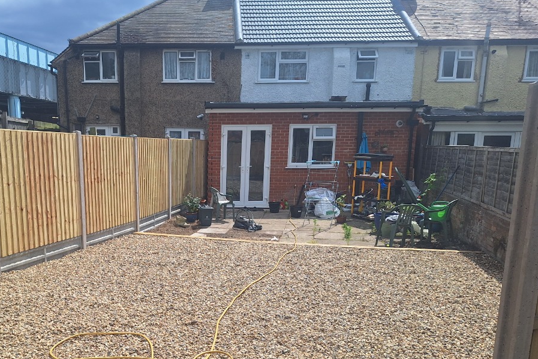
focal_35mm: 32
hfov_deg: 57.7
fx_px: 478
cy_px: 259
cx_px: 191
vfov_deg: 40.2
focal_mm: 5.54
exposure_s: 1/2710
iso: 40
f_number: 1.8
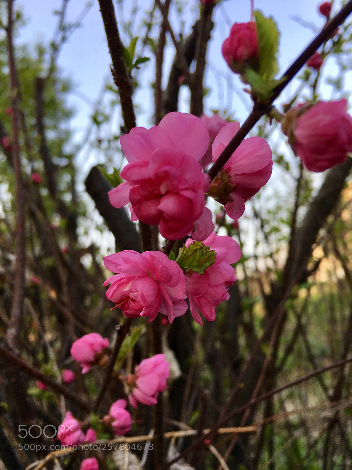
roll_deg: +11.2
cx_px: 176
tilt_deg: +10.8
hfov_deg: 48.2
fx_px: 393
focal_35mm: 29
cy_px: 235
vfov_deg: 61.7
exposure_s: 1/243
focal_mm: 4.15
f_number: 2.2
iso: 25
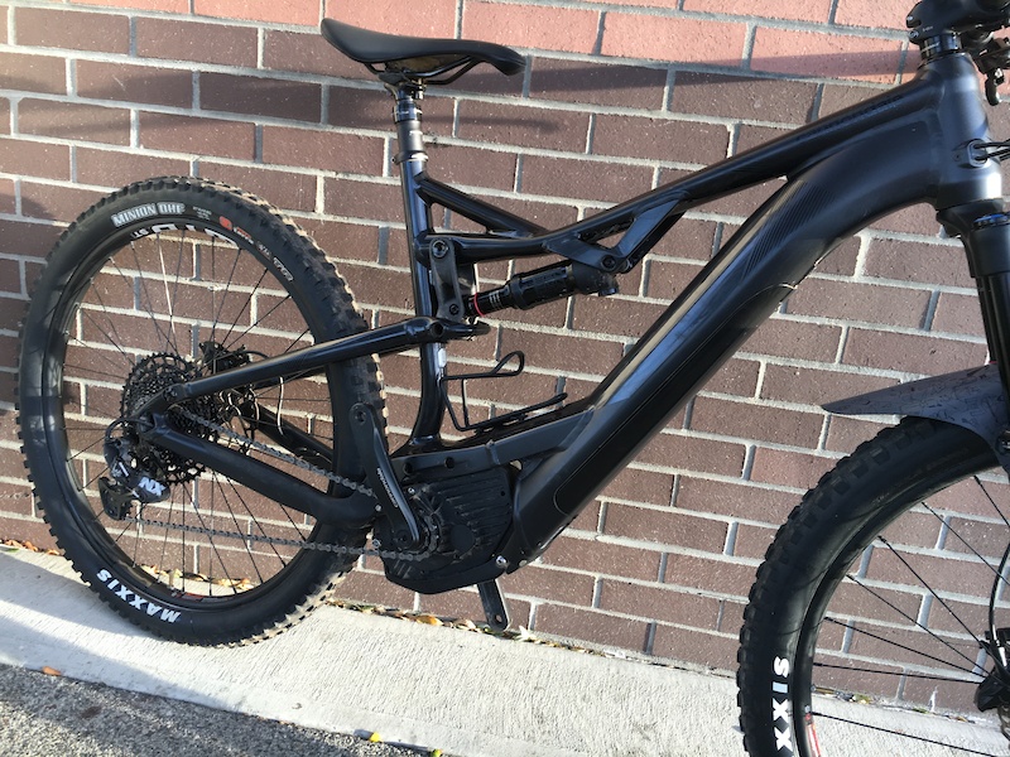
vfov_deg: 48.2
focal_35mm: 29
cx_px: 505
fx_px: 846
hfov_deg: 61.7
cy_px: 378
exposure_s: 1/120
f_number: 2.2
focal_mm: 4.15
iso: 32
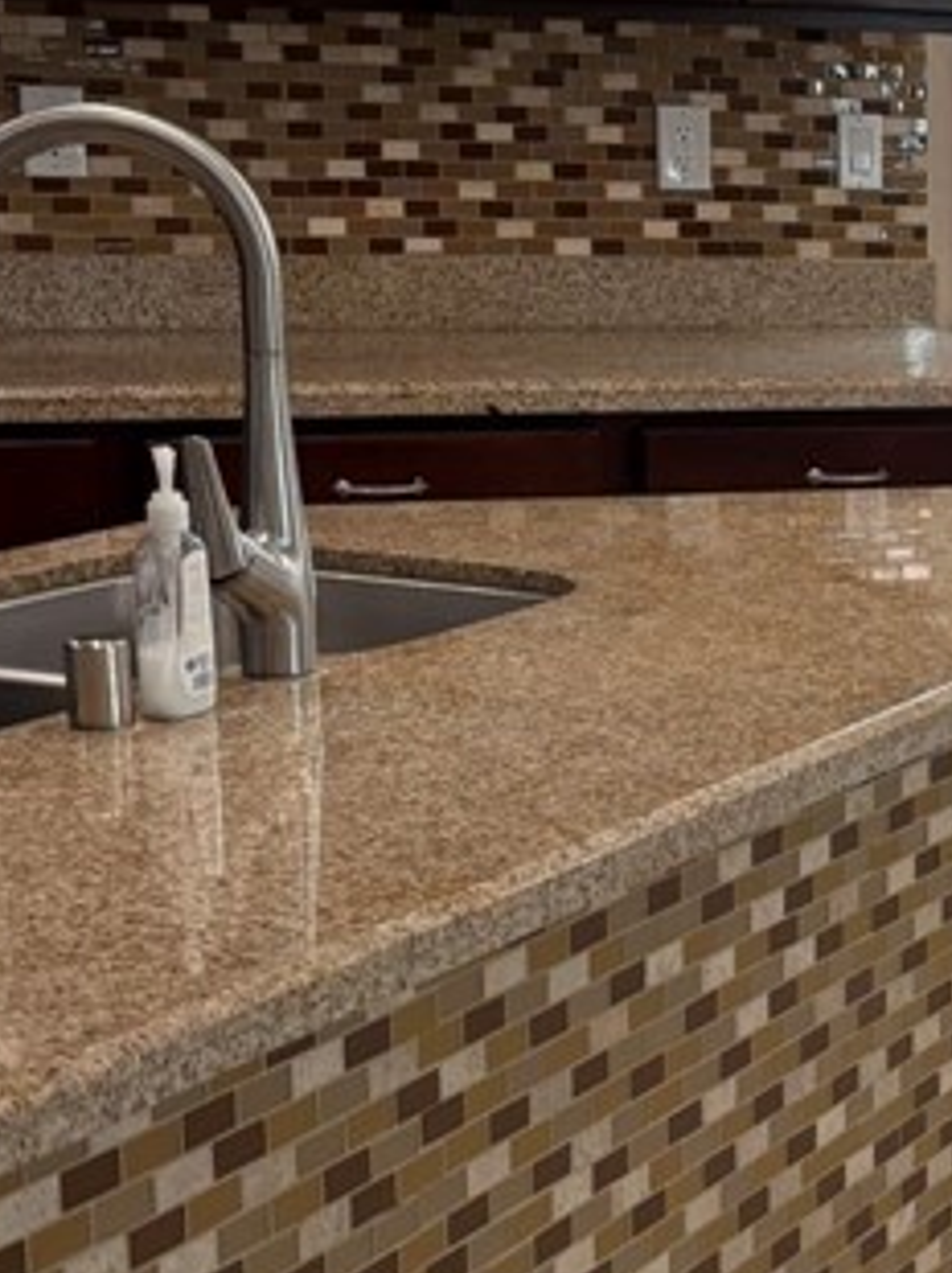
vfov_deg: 22.8
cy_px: 735
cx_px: 1457
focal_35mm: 86
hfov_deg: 15.7
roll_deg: -3.4
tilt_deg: -14.0
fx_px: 3158
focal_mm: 5.96
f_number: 1.6
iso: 125
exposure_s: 1/120
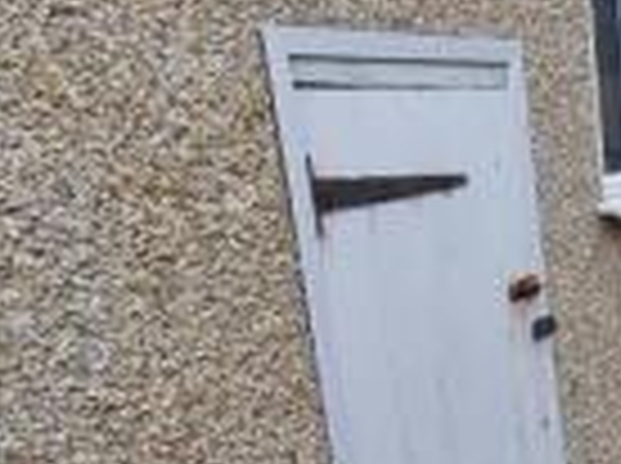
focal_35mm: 55
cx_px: 1087
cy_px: 390
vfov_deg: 25.9
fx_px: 985
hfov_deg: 22.5
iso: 50
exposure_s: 1/317
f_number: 2.2
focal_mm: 2.2
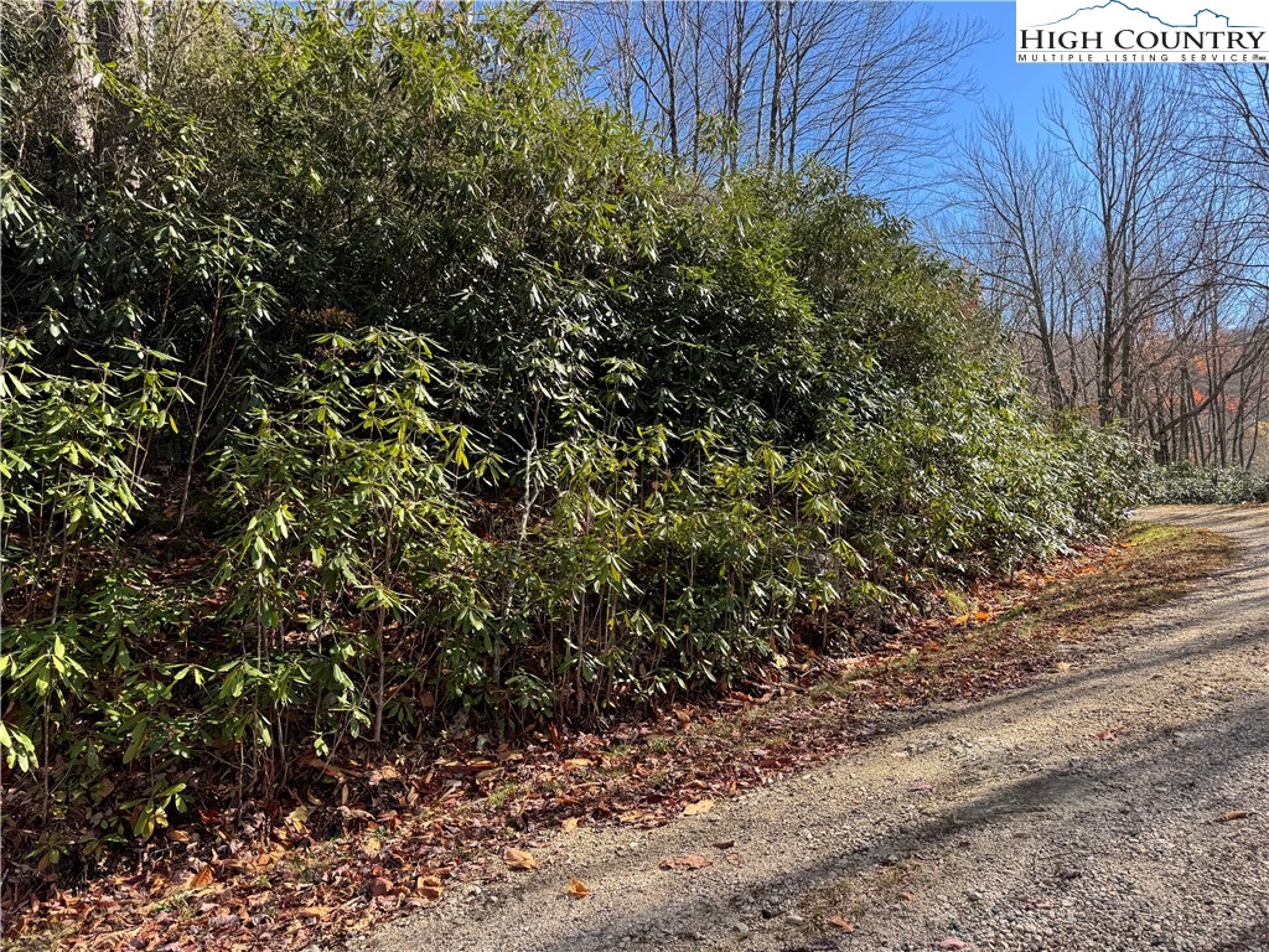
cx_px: 634
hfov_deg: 71.6
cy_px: 476
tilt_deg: +4.7
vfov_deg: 56.8
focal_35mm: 24
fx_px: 880
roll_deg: +2.0
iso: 80
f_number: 1.78
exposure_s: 1/966
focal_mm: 6.76
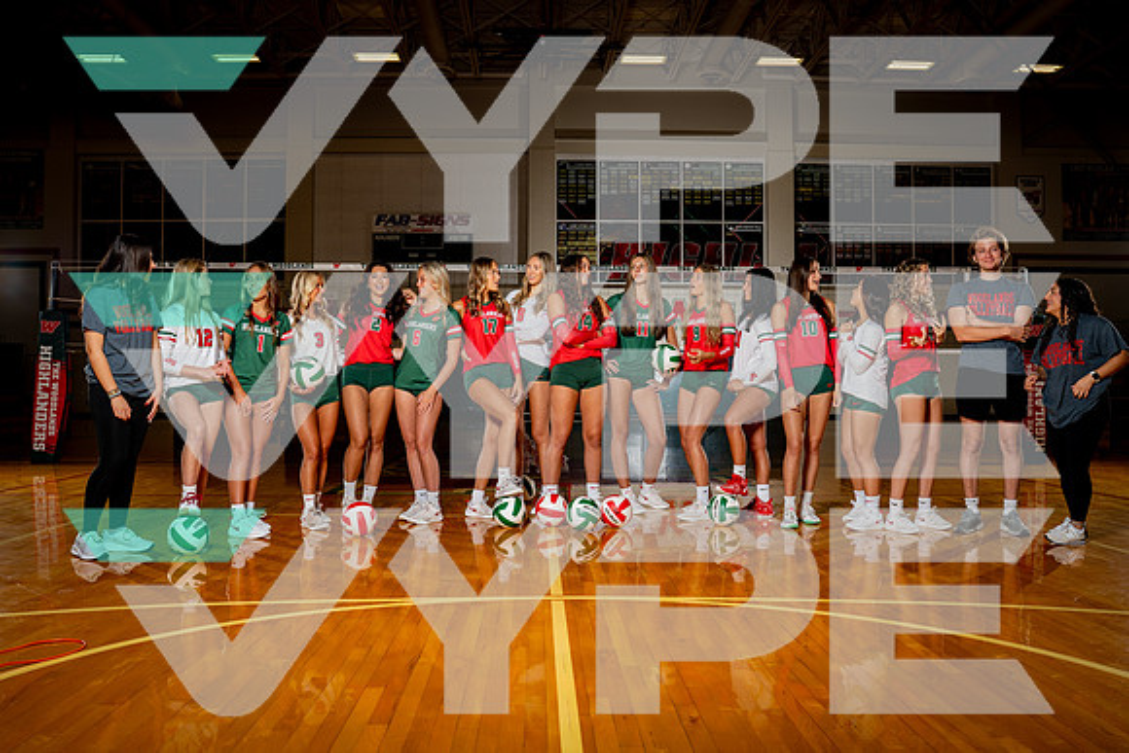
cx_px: 558
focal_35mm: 30
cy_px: 373
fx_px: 931
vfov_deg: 44.0
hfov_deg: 62.4
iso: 100
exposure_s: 1/160
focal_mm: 28
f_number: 5.6
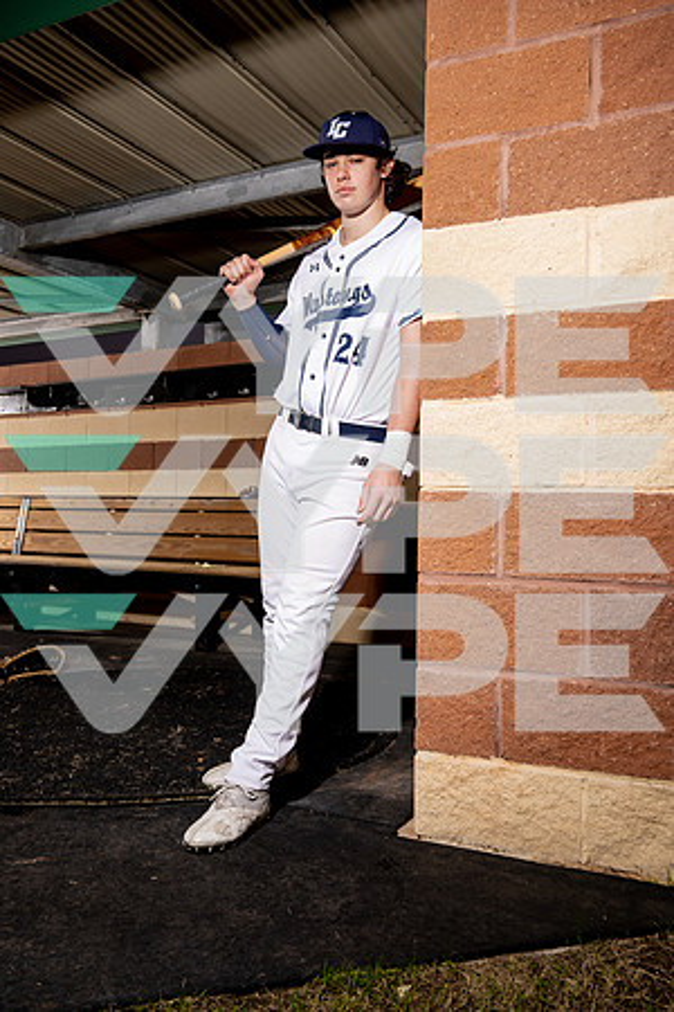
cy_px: 506
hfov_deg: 43.6
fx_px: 842
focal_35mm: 30
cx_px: 337
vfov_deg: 61.9
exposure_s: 1/250
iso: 400
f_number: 4
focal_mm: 30
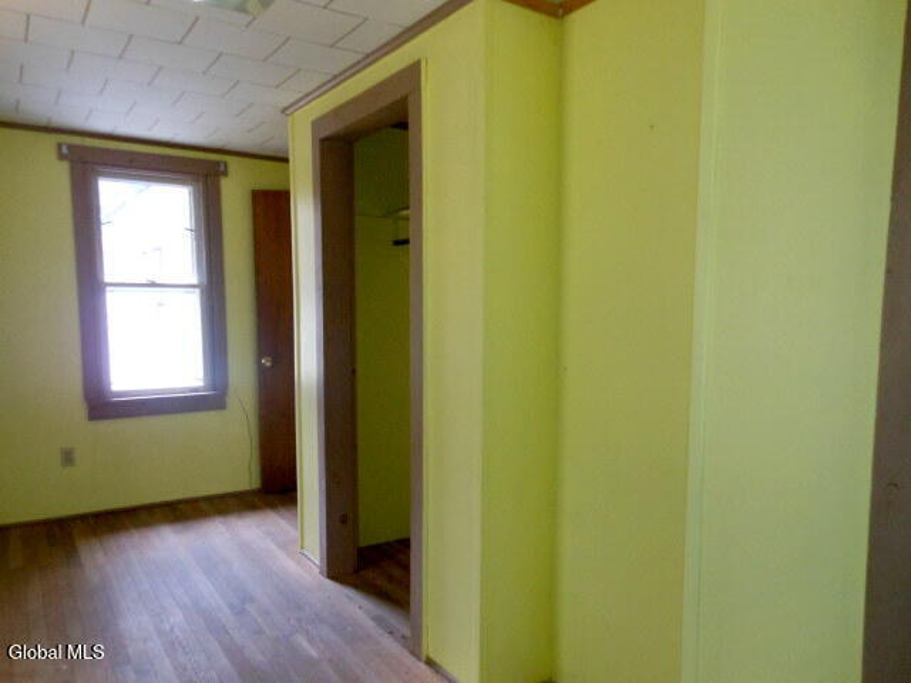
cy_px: 342
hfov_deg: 69.4
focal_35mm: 25
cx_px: 456
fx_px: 658
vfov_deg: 54.9
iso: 400
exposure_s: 1/30
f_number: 3.2
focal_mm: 4.5
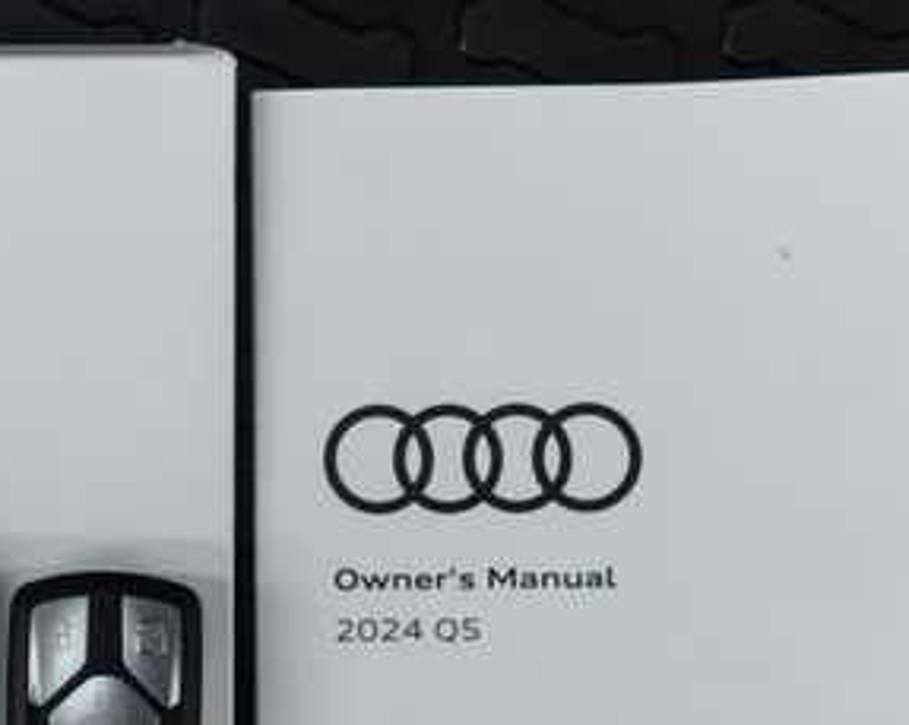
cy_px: 625
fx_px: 2365
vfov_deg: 17.2
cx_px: 212
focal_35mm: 88
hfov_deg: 21.5
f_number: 2.8
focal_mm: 28
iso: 200
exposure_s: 1/40
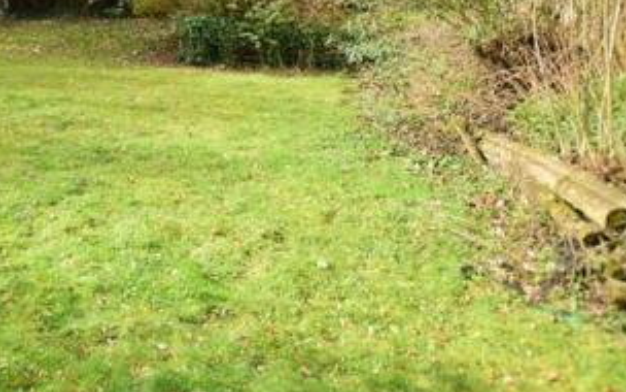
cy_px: 5
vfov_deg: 35.0
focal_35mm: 33
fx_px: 563
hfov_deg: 47.8
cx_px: -4
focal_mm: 10
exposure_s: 1/1600
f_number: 4
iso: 400
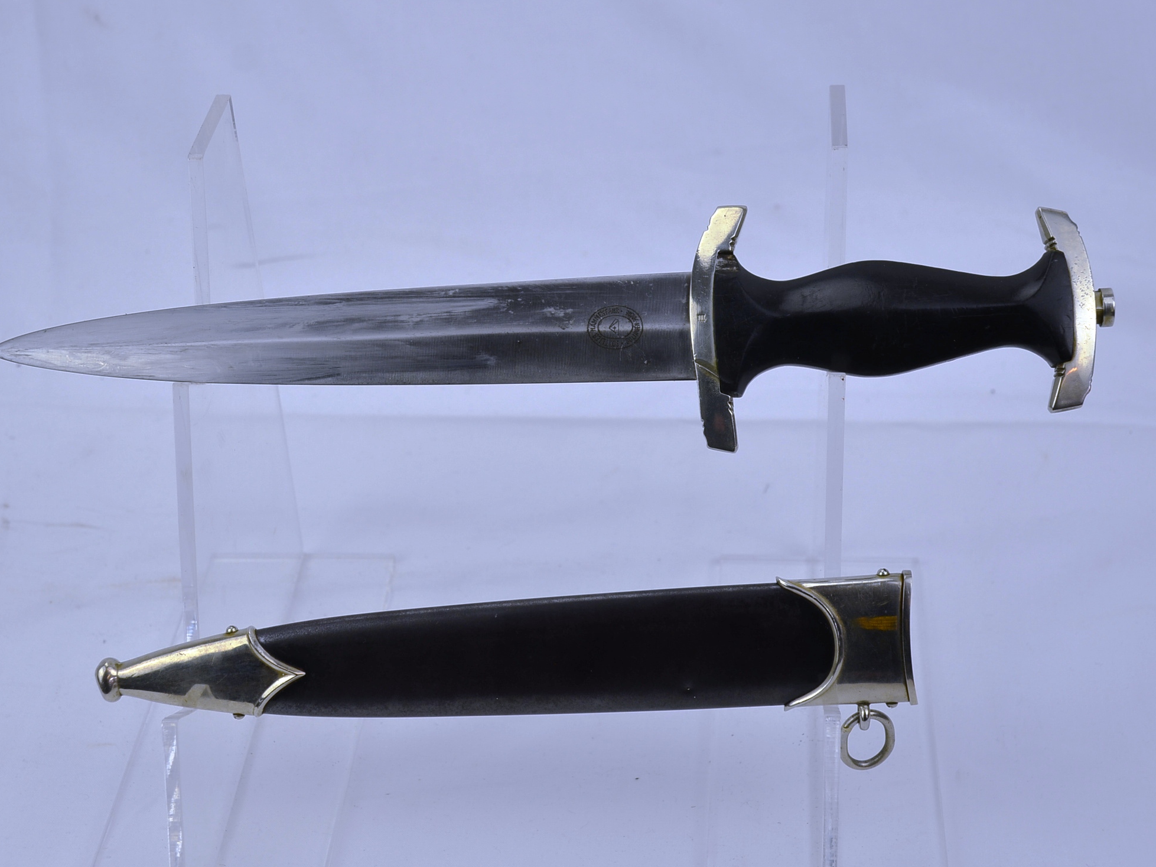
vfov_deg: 25.2
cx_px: 570
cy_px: 420
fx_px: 1937
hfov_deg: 33.2
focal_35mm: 58
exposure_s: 1/160
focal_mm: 32
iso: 200
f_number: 6.3
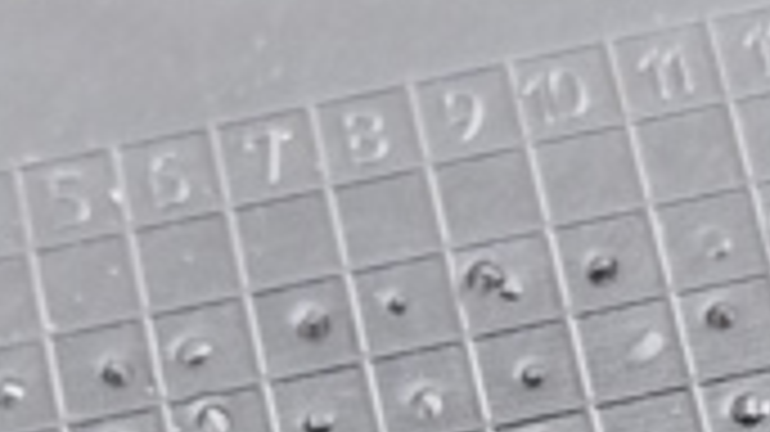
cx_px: 369
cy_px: 832
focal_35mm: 196
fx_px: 4000
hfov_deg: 11.0
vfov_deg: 6.0
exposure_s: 1/33
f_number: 1.7
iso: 500
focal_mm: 5.31
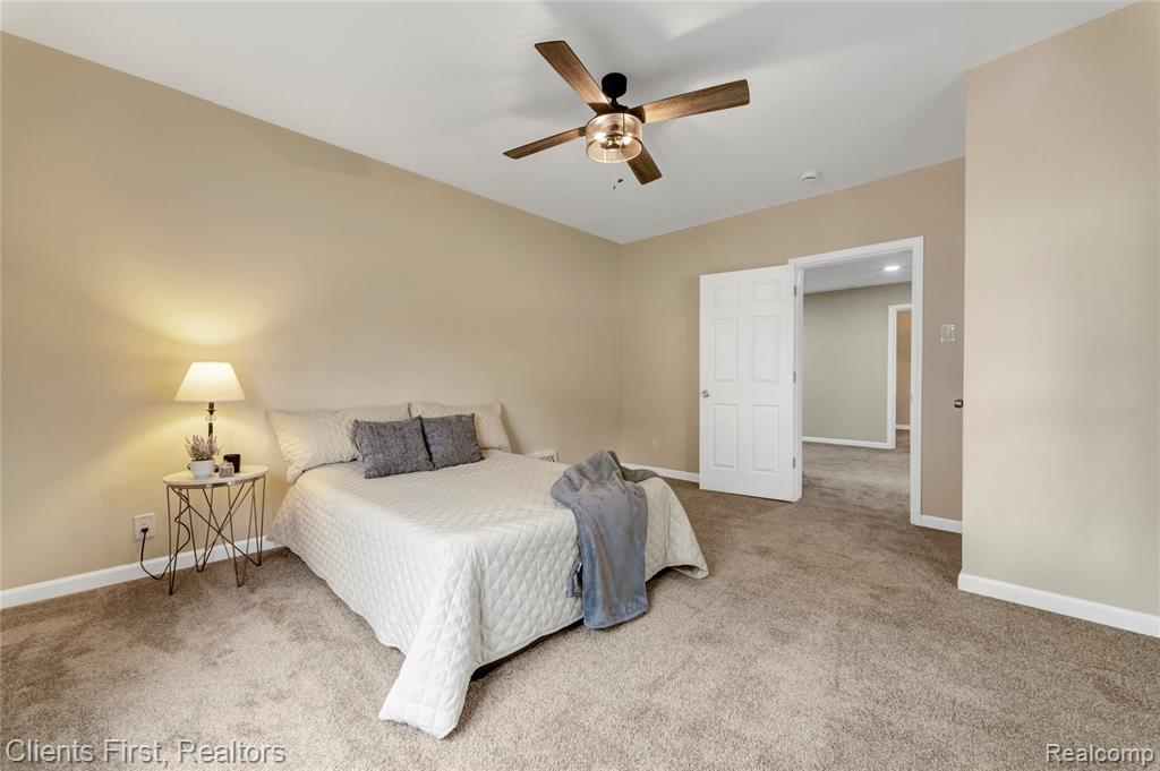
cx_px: 580
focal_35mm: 14
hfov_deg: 104.3
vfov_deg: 81.1
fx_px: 451
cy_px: 386
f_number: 9
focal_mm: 14
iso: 800
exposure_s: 1/25
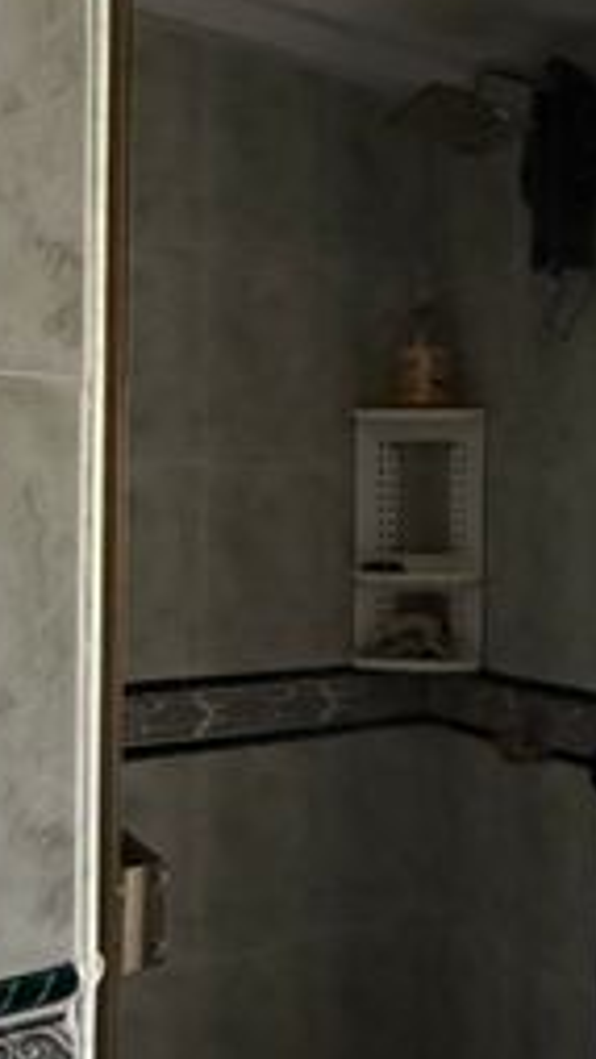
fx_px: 1123
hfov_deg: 29.2
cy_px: 532
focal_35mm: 40
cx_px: 450
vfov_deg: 50.5
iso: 320
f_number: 2.2
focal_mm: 2.22
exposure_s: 1/93
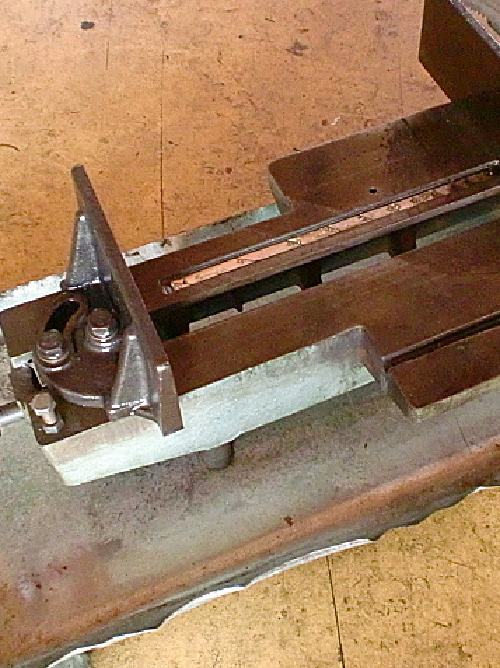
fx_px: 906
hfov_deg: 30.7
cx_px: 307
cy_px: 333
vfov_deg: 40.5
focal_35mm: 47
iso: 1000
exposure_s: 1/60
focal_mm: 6.3
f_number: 3.1
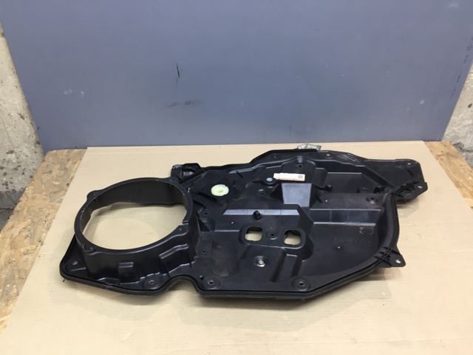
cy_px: 178
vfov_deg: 48.2
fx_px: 396
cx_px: 236
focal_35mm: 29
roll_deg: -1.4
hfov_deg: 61.7
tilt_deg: -36.5
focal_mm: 4.15
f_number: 2.2
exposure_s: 1/33
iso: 80
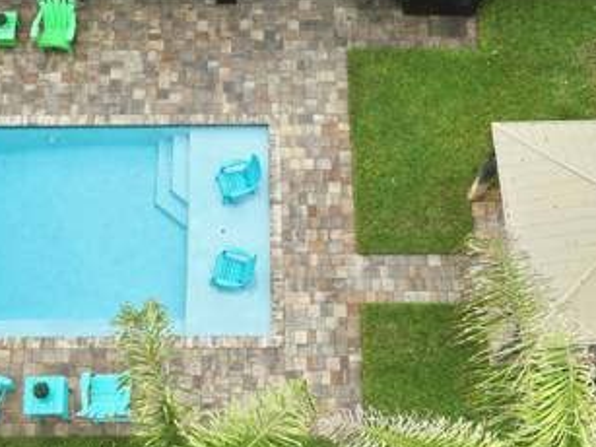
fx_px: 861
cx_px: 254
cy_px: 238
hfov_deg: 38.1
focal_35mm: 50
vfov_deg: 29.1
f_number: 2.8
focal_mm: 12.3
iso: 100
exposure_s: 1/320
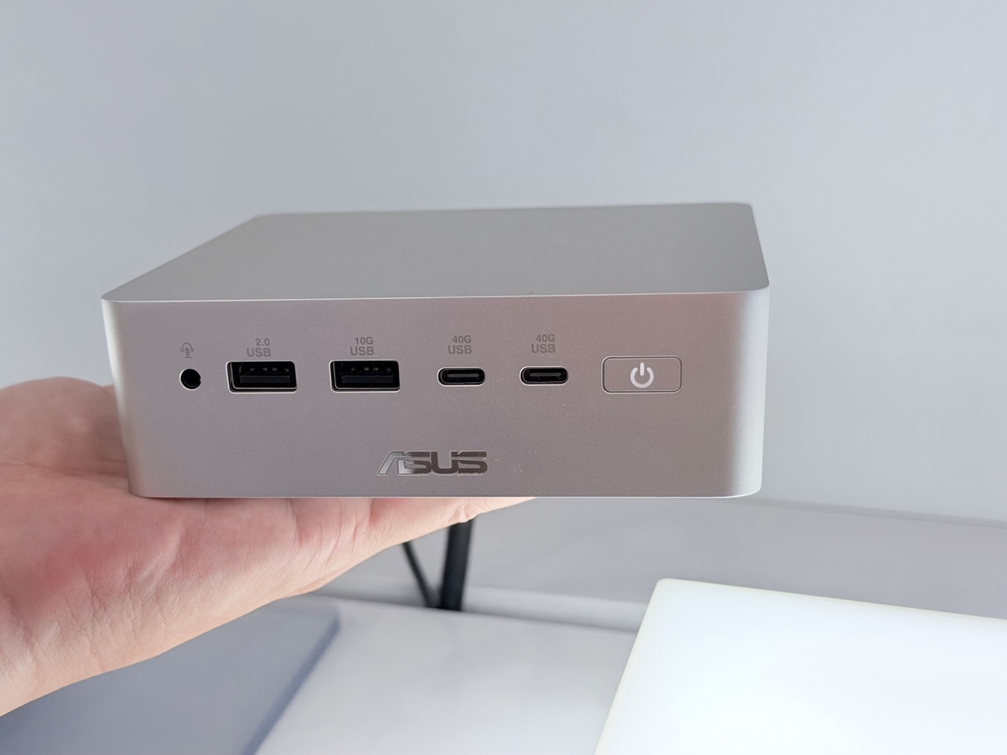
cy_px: 378
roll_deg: -0.1
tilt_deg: -18.5
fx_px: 1396
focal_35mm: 48
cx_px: 504
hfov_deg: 39.7
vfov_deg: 30.3
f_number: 1.78
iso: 100
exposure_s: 1/203
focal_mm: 6.76
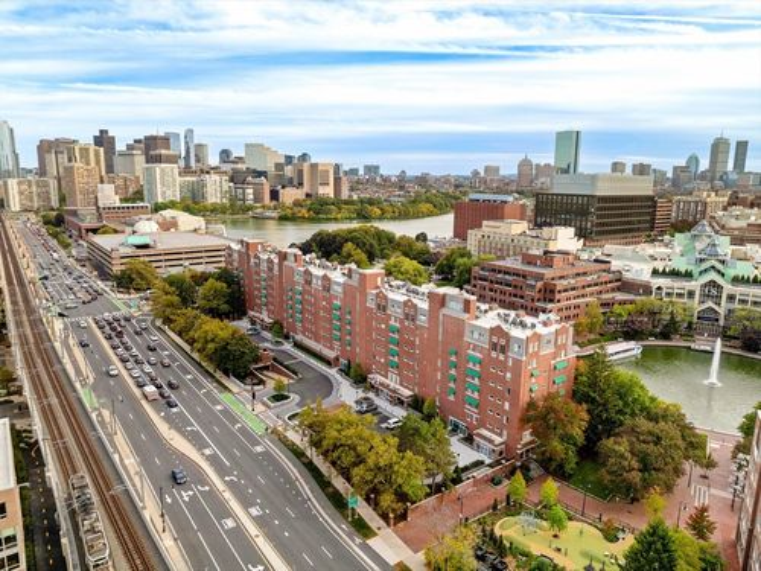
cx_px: 380
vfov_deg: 56.8
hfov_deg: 71.6
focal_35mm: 24
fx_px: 528
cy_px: 286
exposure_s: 1/50
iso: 100
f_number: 2.8
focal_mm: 12.29
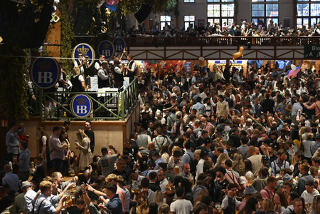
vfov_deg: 14.7
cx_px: 160
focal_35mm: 93
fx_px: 827
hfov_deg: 21.9
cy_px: 107
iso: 5000
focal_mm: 62
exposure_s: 1/160
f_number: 4.8
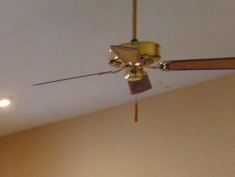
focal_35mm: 77
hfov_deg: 23.1
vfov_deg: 17.9
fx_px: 523
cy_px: 228
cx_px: -52
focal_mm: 4.5
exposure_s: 1/30
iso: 400
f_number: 3
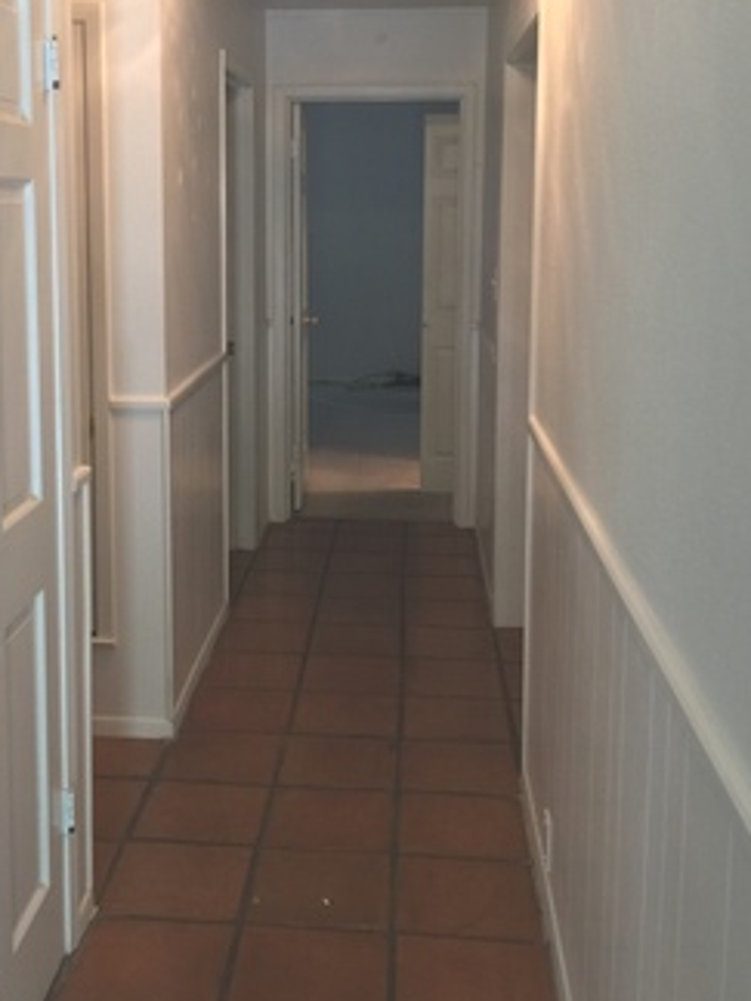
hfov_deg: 33.5
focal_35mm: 43
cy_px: 377
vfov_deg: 43.5
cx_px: 297
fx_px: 1244
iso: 50
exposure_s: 1/15
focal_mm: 4.15
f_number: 2.2
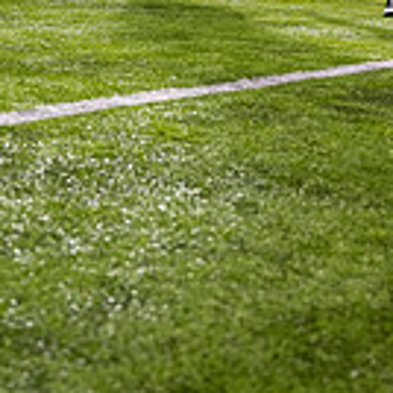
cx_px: 176
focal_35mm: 91
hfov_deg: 19.1
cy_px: -205
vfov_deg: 17.1
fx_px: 1169
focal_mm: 32
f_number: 3.2
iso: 1250
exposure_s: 1/500
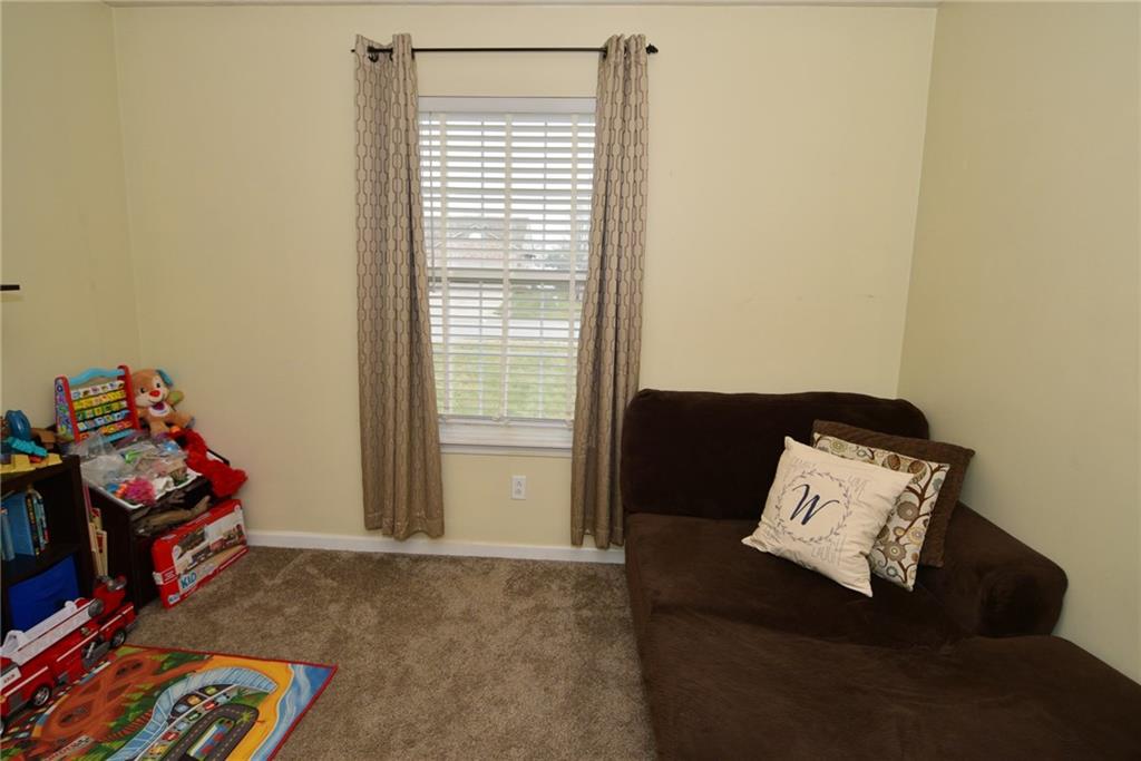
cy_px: 380
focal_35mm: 18
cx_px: 570
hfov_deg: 90.0
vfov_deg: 67.4
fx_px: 571
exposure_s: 1/50
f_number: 5.6
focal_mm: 12
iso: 200
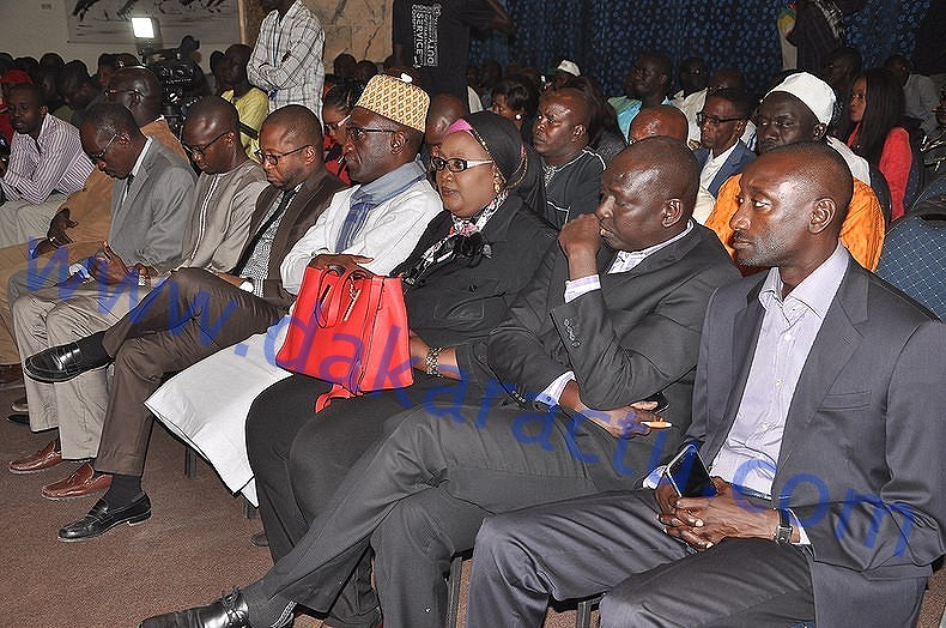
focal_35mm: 45
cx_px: 473
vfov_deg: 29.8
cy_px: 314
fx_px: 1181
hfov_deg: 43.7
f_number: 5.6
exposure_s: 1/60
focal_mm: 30
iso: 400
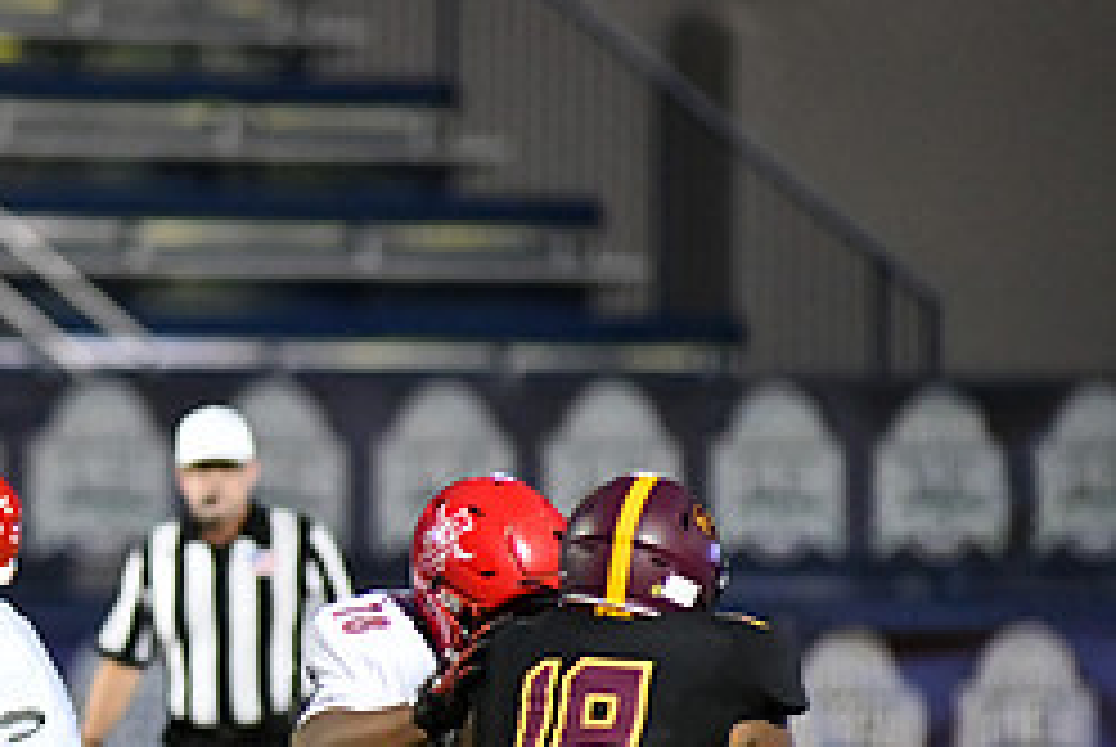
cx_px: -184
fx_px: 21756
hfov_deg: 2.9
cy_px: 619
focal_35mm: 701
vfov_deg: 2.0
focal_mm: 300
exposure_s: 1/1250
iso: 7200
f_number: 4
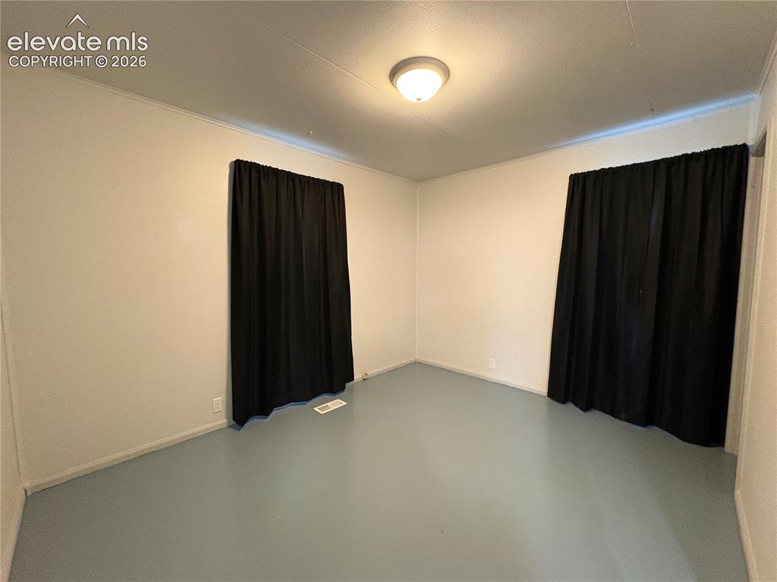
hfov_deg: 102.1
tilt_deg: -3.5
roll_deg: +0.4
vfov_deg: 85.6
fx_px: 314
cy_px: 291
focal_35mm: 14
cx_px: 388
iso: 800
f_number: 2.2
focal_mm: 2.22
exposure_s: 1/60
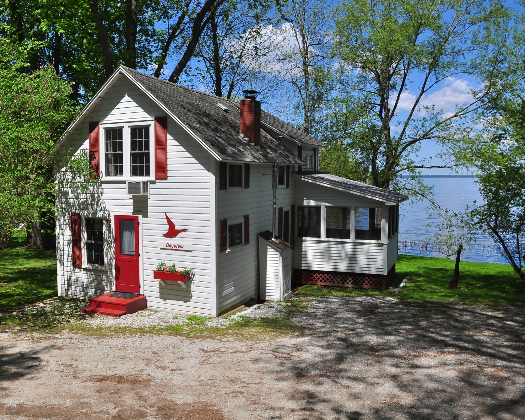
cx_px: 215
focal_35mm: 31
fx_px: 482
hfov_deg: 56.8
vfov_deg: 47.1
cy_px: 207
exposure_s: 1/500
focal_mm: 18
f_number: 8
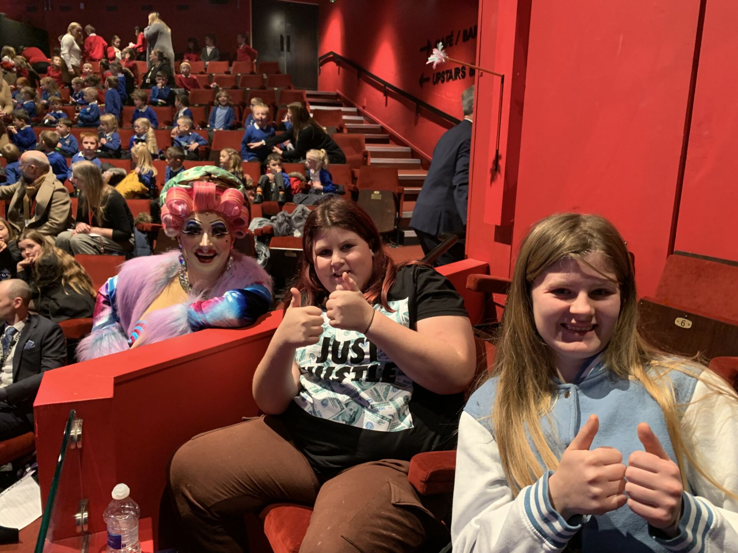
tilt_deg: -11.8
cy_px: 276
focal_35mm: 26
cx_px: 369
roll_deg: -2.2
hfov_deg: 67.3
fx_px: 554
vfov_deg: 53.1
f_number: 1.8
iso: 400
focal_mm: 4.25
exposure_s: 1/47
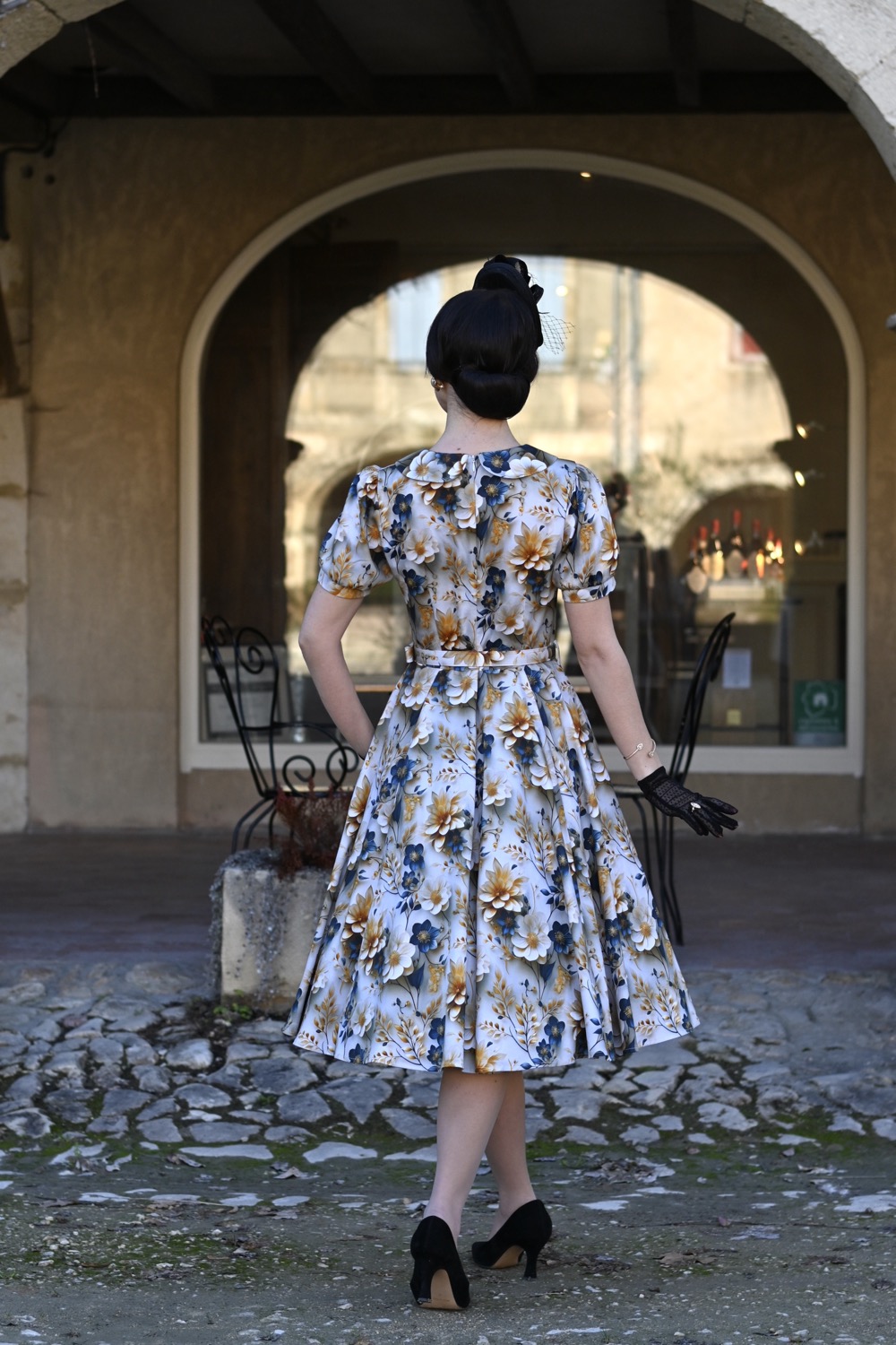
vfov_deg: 27.0
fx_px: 2800
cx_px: 448
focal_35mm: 75
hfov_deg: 18.2
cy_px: 672
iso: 160
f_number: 3.2
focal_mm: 50
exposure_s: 1/1000
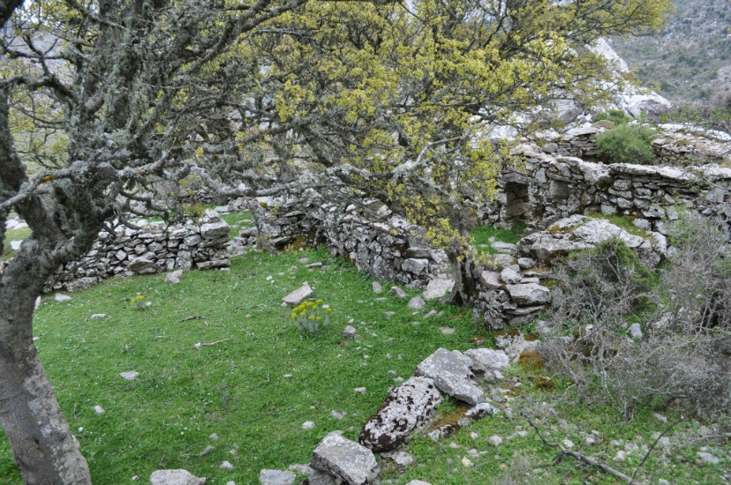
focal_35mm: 27
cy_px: 242
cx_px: 366
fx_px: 548
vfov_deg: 47.8
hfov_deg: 67.4
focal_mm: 18
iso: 200
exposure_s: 1/125
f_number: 5.6
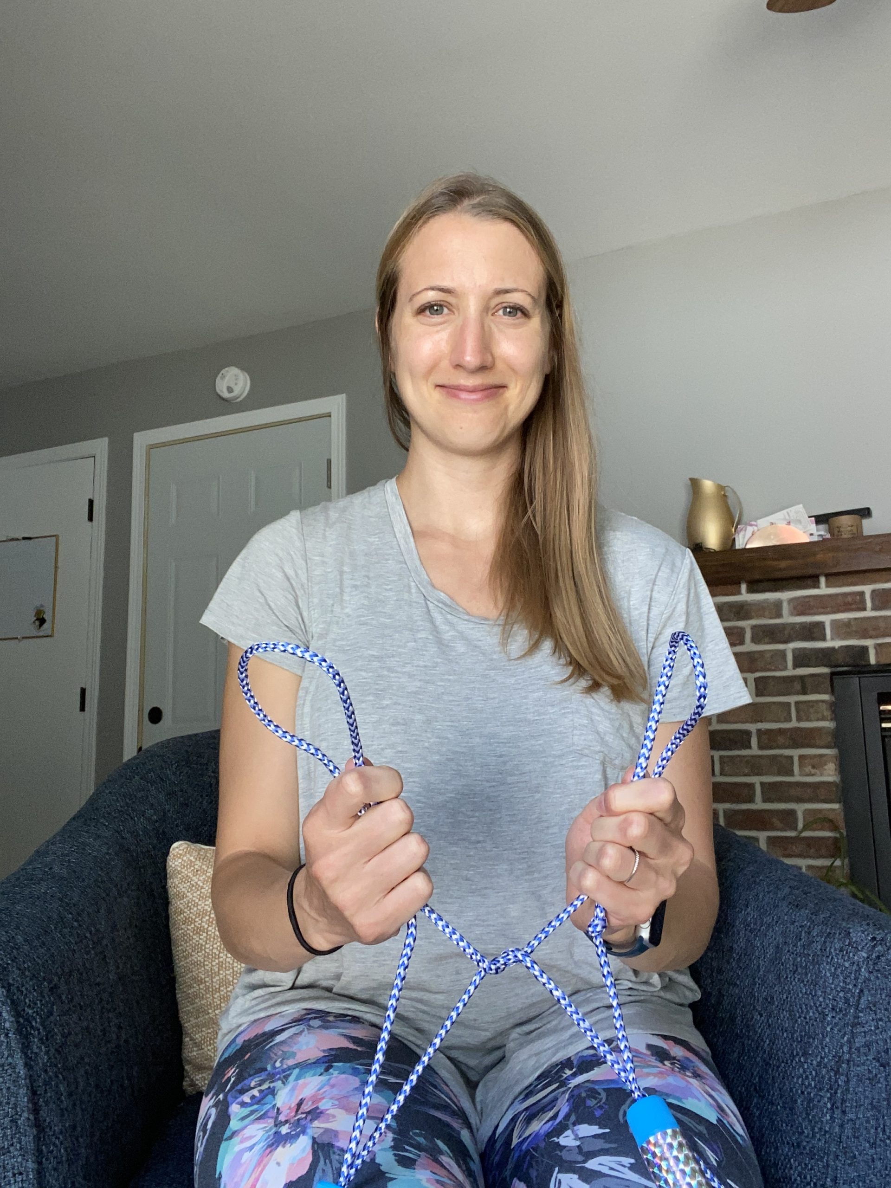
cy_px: 594
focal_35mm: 30
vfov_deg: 60.0
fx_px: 1030
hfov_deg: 46.8
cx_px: 446
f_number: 2.2
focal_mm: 2.71
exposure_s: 1/81
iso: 100
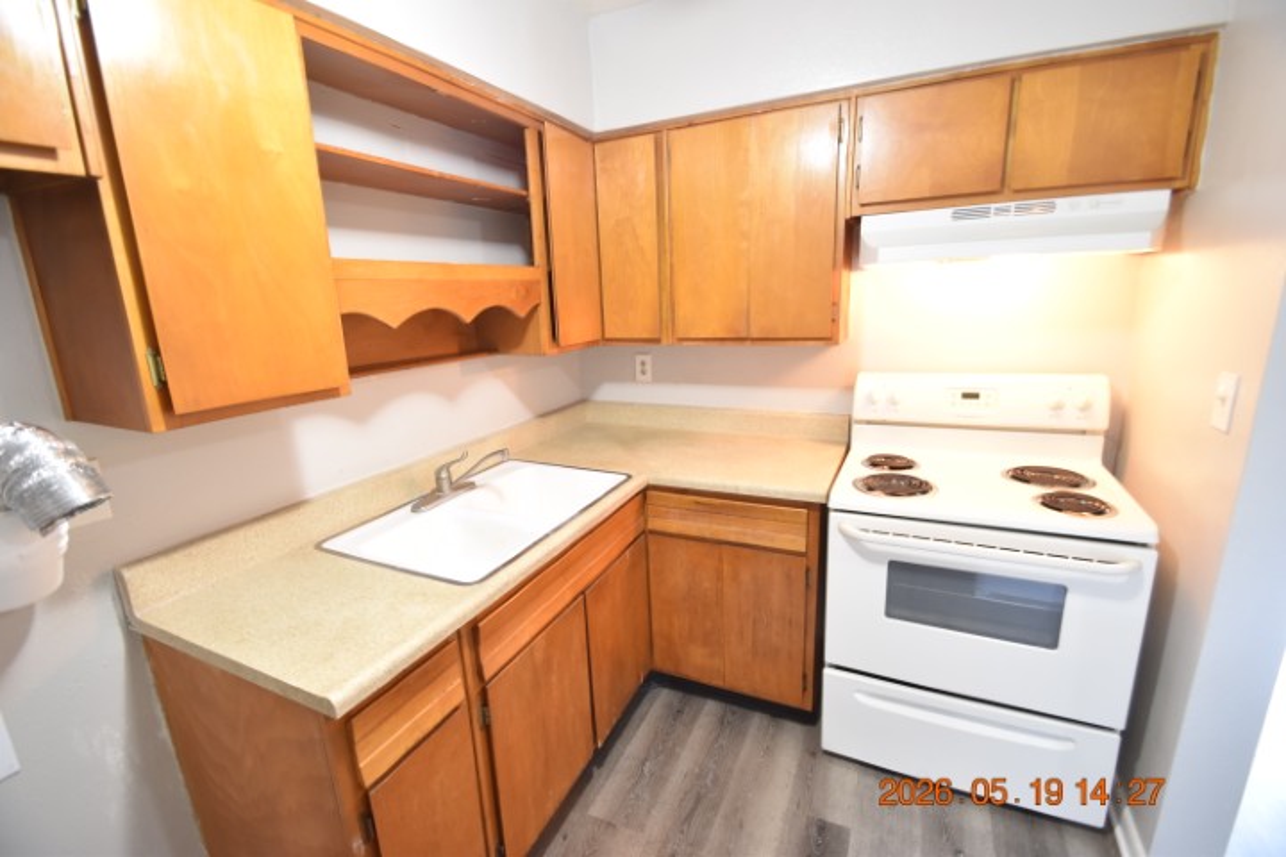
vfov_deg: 77.3
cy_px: 428
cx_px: 643
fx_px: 536
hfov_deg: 100.4
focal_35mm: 15
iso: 800
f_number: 3.5
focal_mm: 10
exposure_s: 1/15
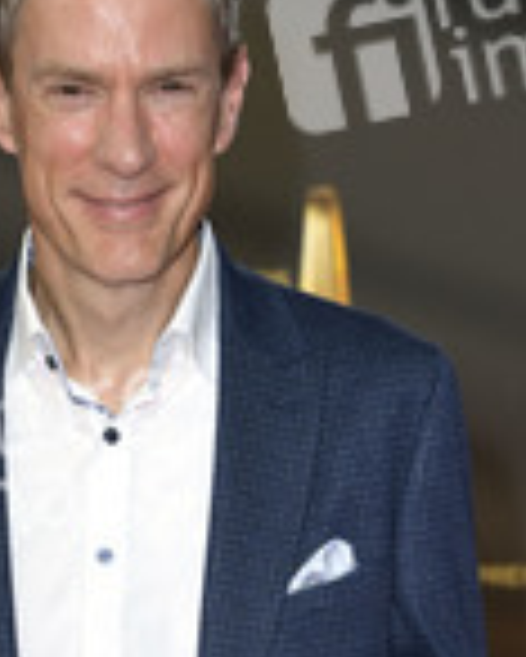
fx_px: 4082
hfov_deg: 7.4
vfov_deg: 9.1
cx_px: 90
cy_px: 702
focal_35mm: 210
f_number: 6.3
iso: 800
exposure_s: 1/250
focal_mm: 82
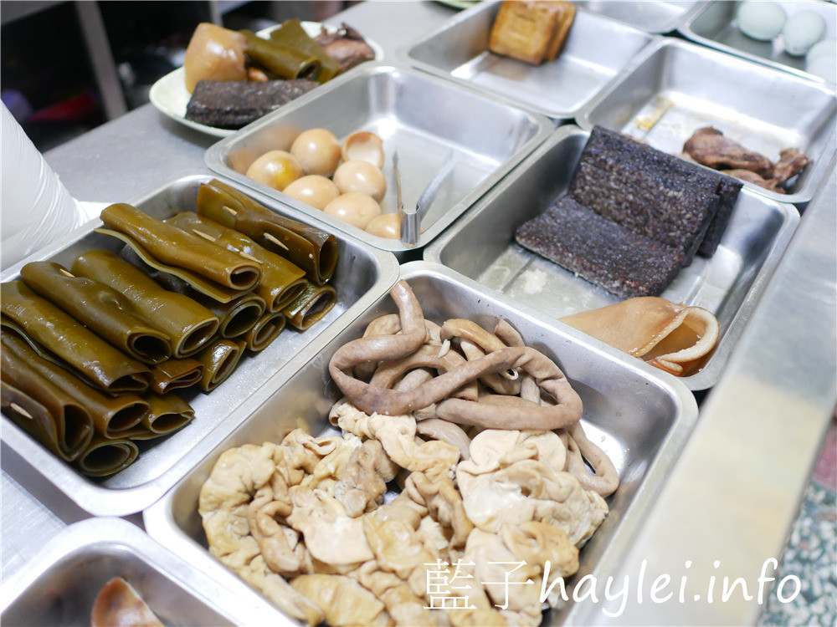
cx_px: 418
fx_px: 725
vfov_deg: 46.8
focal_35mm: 30
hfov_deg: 60.0
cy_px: 314
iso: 1250
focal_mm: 15
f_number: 1.7
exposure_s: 1/60
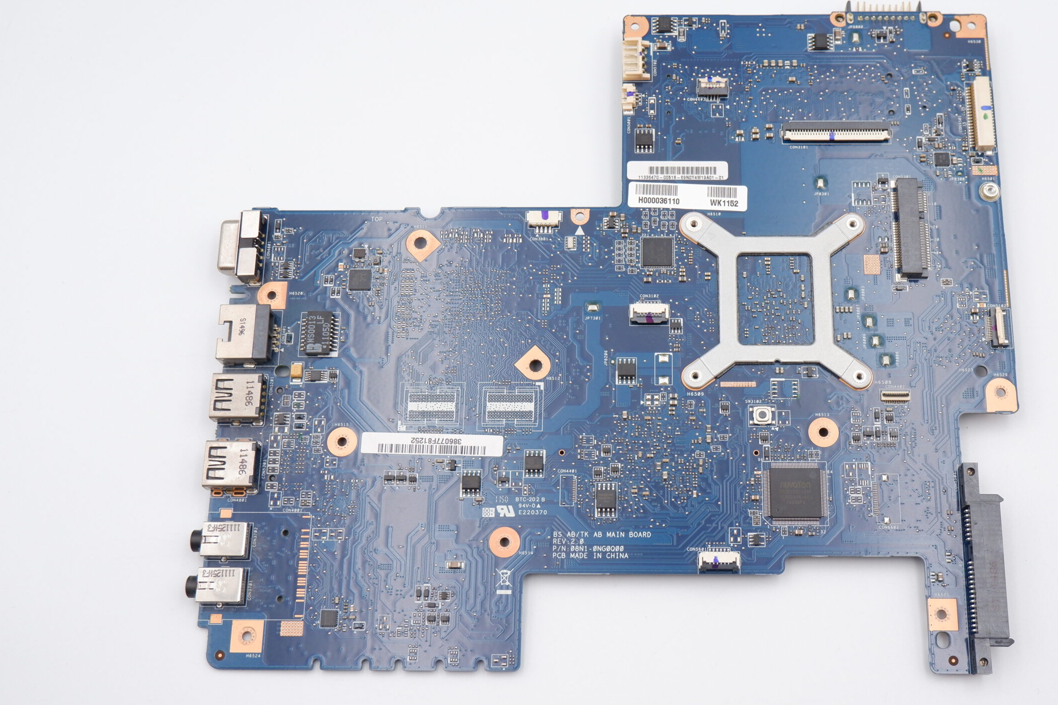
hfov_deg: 42.6
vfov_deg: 29.2
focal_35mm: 46
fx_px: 1352
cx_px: 618
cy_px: 337
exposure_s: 1/240
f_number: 6.4
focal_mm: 25.6
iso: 800
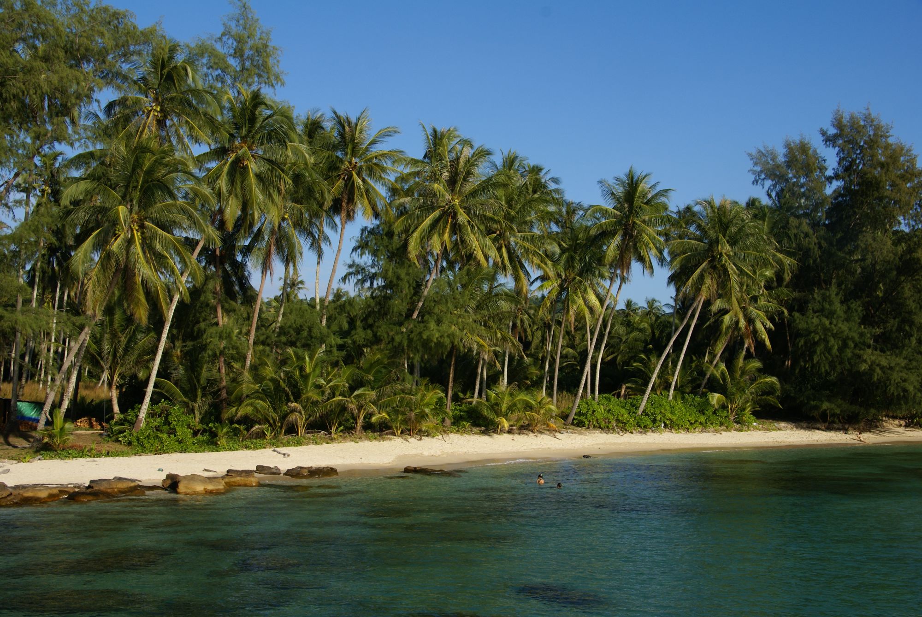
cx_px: 461
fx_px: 1077
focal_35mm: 42
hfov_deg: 46.3
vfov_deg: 32.0
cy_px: 308
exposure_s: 1/125
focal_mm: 28
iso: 100
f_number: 11
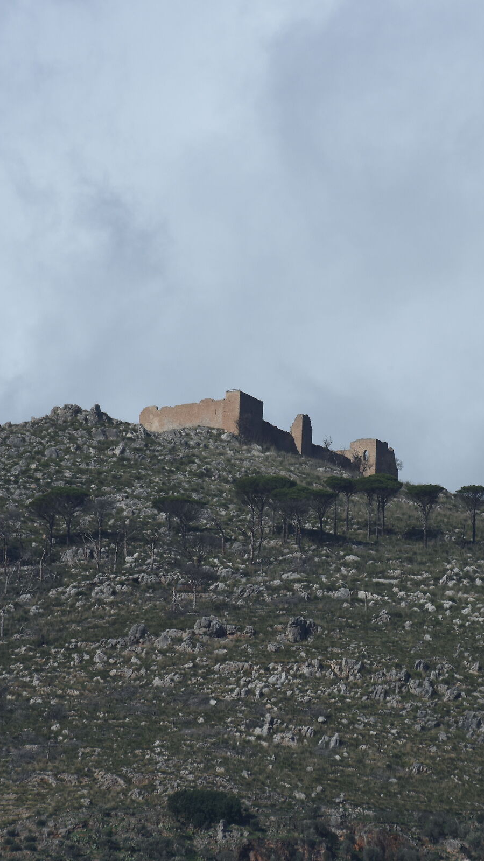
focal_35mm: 472
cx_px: 271
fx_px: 10773
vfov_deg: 4.6
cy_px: 431
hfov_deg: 2.6
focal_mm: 300
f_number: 14
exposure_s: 1/800
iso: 400
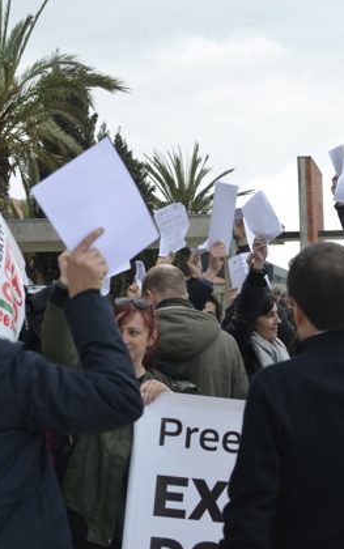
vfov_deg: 16.3
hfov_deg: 10.2
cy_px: 273
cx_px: 266
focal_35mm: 128
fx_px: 1914
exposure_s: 1/160
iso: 200
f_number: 6.3
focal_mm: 55
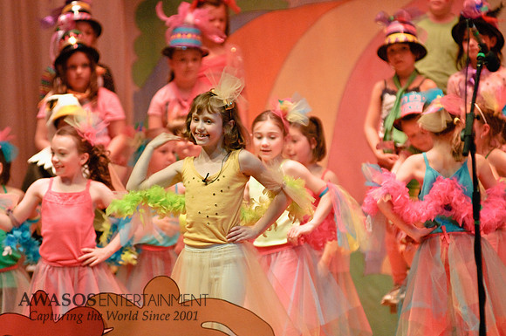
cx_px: 253
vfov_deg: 4.6
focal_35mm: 300
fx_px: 4211
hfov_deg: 6.9
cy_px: 168
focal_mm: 200
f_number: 2.8
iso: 4500
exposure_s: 1/125
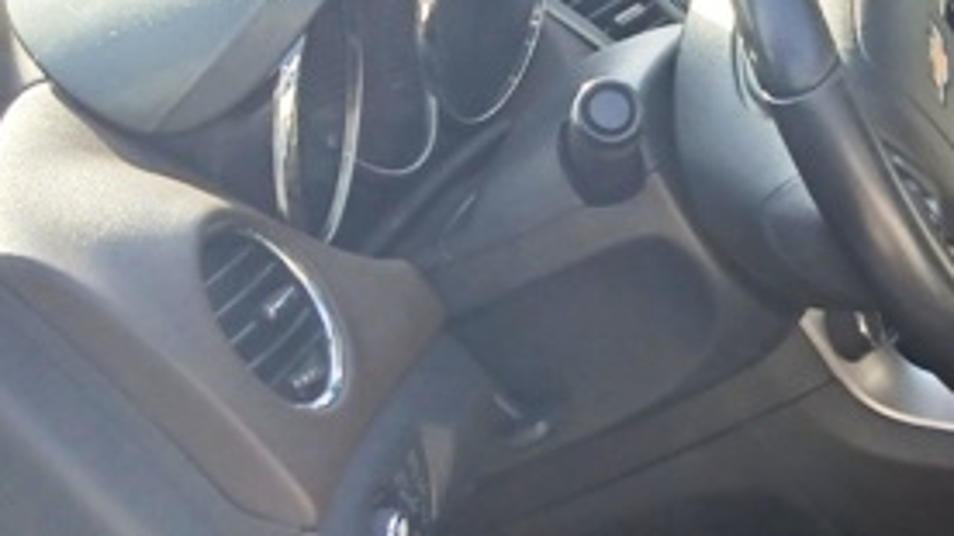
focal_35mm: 82
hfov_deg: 24.0
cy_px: 353
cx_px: 1092
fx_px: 2073
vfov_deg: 14.7
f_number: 1.8
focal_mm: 3.98
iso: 25
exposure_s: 1/60
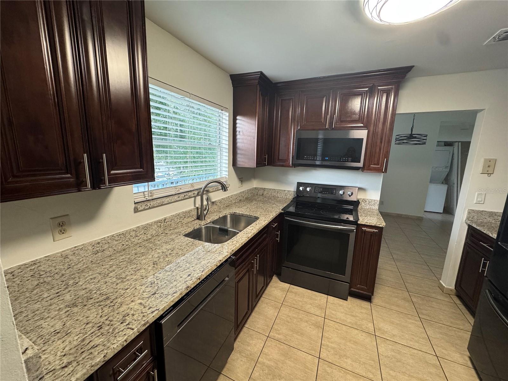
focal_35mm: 14
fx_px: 205
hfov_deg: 102.1
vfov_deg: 85.7
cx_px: 254
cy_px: 190
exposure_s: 1/60
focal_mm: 2.22
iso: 320
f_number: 2.2
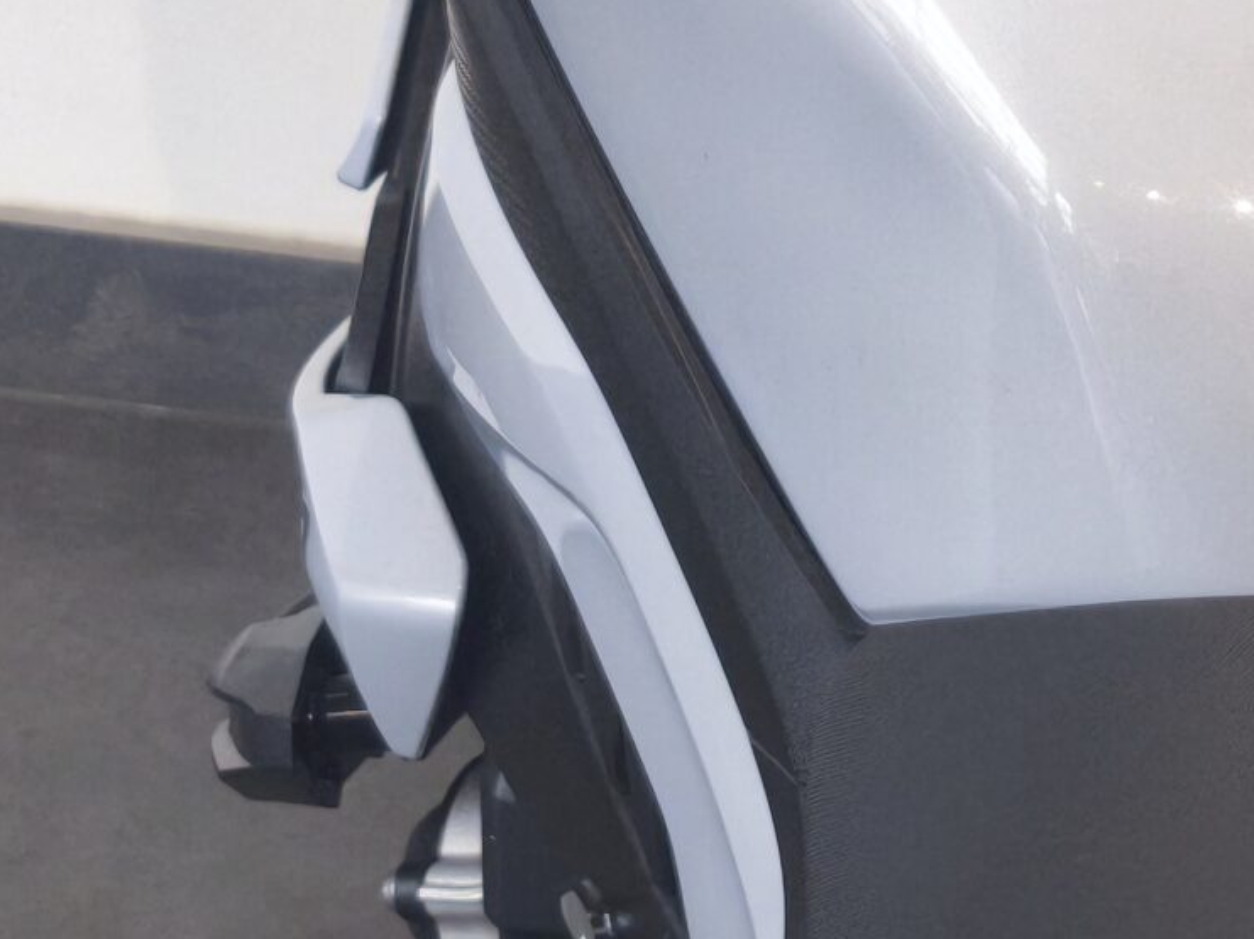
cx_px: 1430
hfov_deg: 12.2
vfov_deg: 9.0
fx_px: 5757
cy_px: -602
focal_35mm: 159
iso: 250
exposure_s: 1/120
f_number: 1.6
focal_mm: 6.57
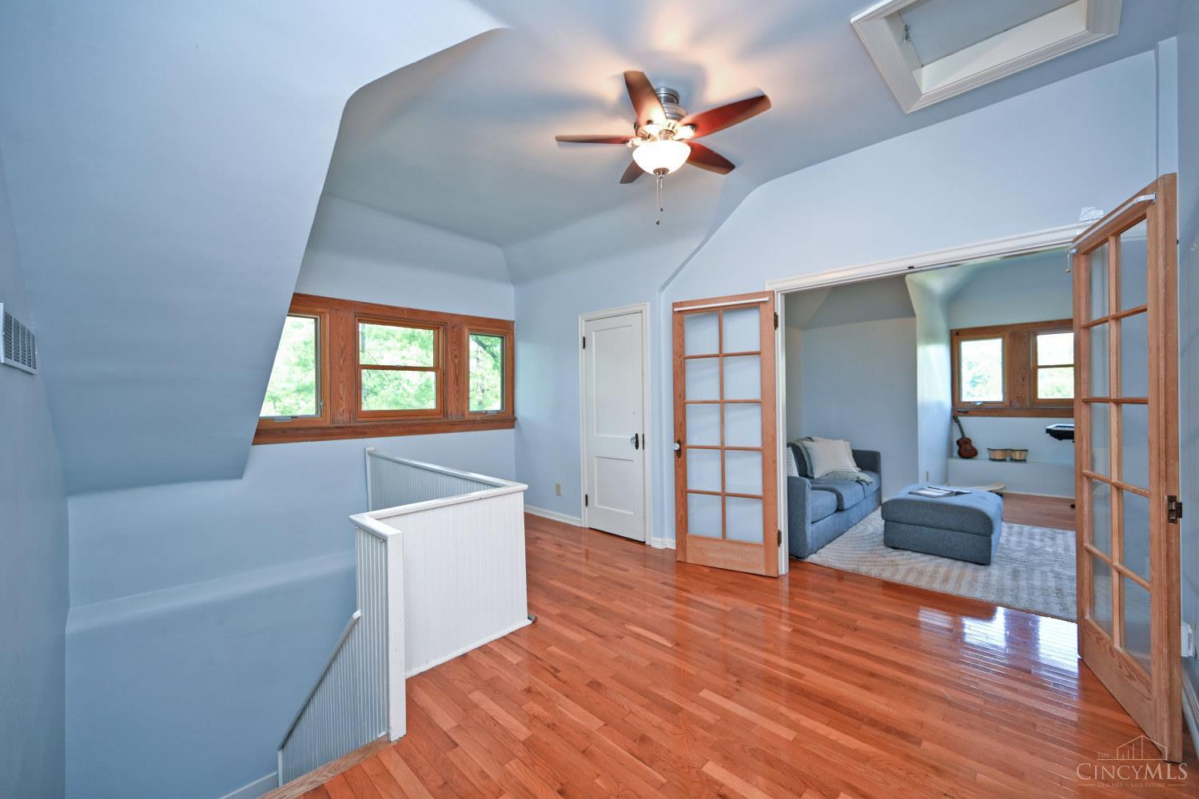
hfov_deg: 104.3
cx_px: 600
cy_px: 400
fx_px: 466
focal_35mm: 14
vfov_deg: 81.2
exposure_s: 1/60
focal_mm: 14
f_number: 4
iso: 450
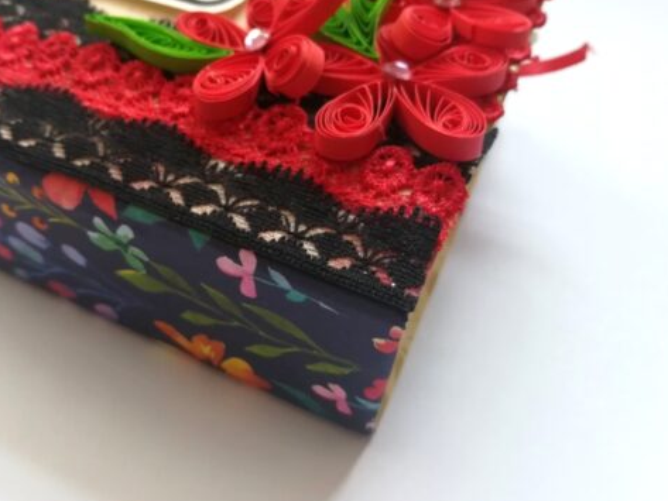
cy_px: 207
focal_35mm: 33
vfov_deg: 42.8
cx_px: 274
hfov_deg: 55.0
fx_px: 637
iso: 100
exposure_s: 1/33.3
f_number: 2.2
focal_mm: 3.83
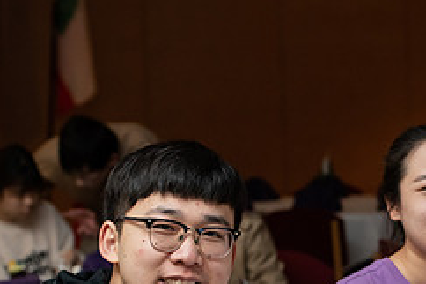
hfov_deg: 12.0
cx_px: 466
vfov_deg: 8.1
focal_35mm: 168
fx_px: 1987
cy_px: 281
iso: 2000
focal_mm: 70
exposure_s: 1/160
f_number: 5.6
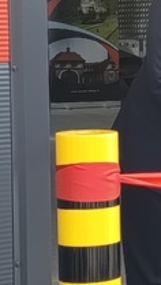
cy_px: 128
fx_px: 1446
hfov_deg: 5.9
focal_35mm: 191
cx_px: 504
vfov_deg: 11.3
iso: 50
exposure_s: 1/126
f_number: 1.7
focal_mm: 5.27
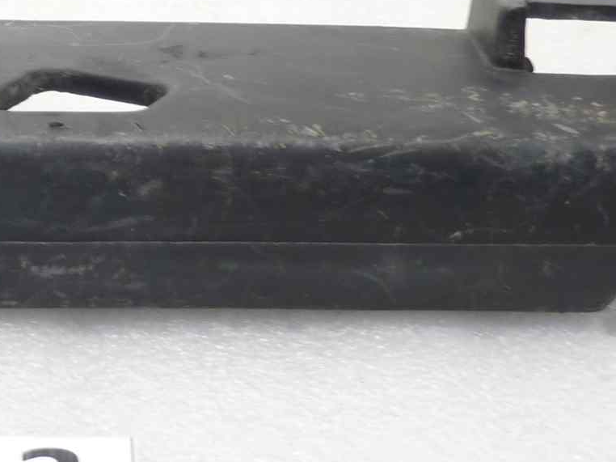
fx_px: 1494
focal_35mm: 84
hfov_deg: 22.2
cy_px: 104
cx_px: -37
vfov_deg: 17.4
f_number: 3.3
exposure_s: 1/10
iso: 80
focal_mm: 4.1
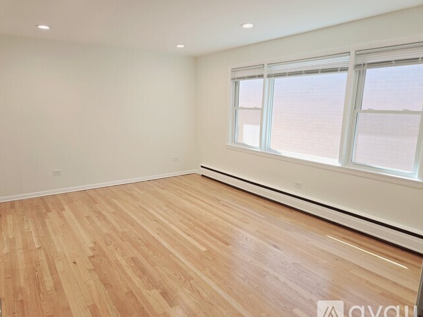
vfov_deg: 56.8
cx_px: 204
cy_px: 161
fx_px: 293
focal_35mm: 24
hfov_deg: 71.6
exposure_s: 1/70.4
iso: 25
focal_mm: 5.4
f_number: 1.8
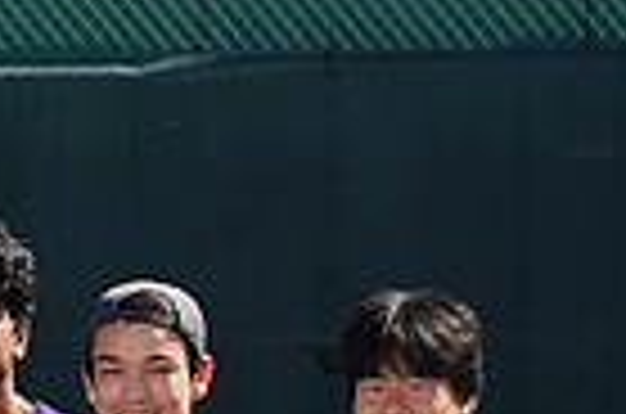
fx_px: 10895
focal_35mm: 628
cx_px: -567
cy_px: 812
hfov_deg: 3.3
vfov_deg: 2.2
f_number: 9
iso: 100
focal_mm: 150
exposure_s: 1/250
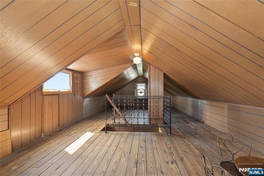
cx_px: 132
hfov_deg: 104.3
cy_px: 88
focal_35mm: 14
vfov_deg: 81.1
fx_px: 103
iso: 1000
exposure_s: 1/40
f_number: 6.3
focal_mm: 14
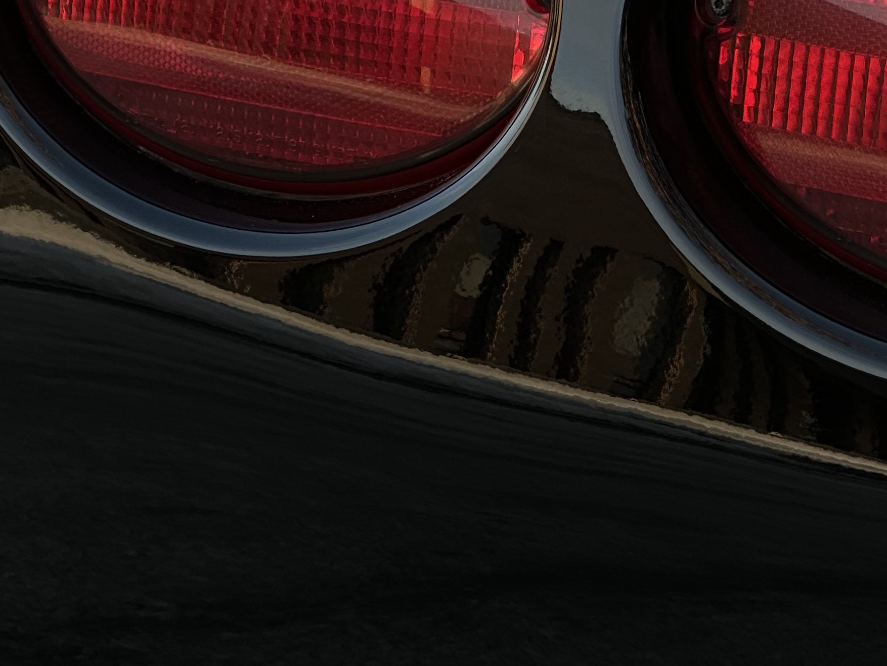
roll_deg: -1.3
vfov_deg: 8.4
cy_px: 41
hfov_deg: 11.1
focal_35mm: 177
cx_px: 693
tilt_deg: -15.2
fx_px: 4536
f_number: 2.8
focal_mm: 9
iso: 32
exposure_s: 1/159
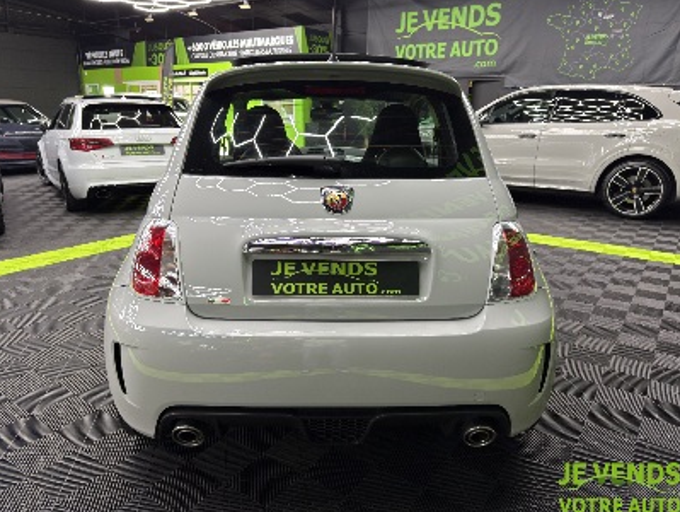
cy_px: 261
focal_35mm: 25
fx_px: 492
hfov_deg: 69.3
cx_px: 336
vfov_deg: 55.0
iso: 160
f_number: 1.78
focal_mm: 6.76
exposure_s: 1/50
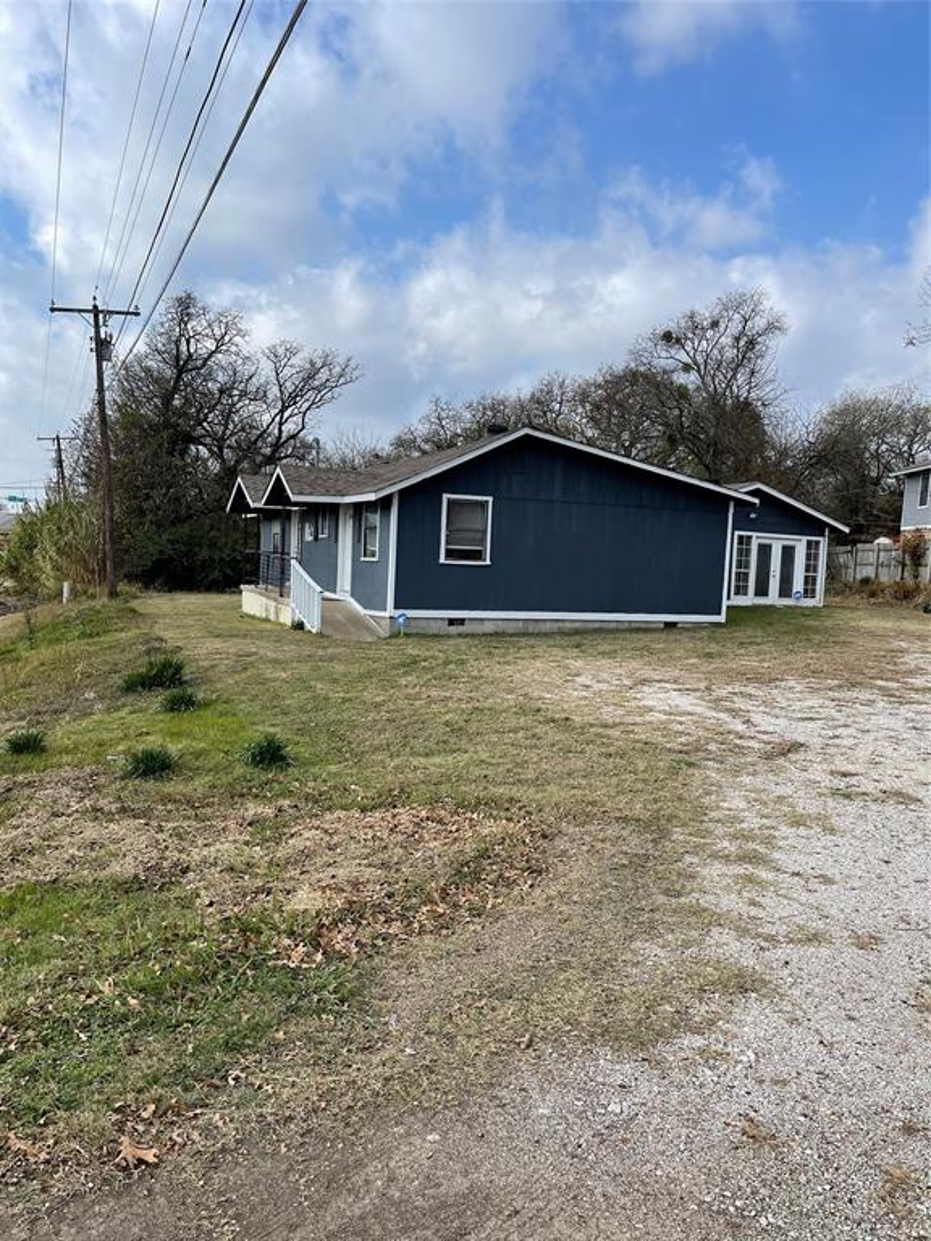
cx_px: 466
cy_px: 620
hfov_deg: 53.1
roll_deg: -1.9
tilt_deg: -3.8
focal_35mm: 26
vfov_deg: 67.3
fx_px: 932
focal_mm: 5.1
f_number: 1.6
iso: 32
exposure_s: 1/3165
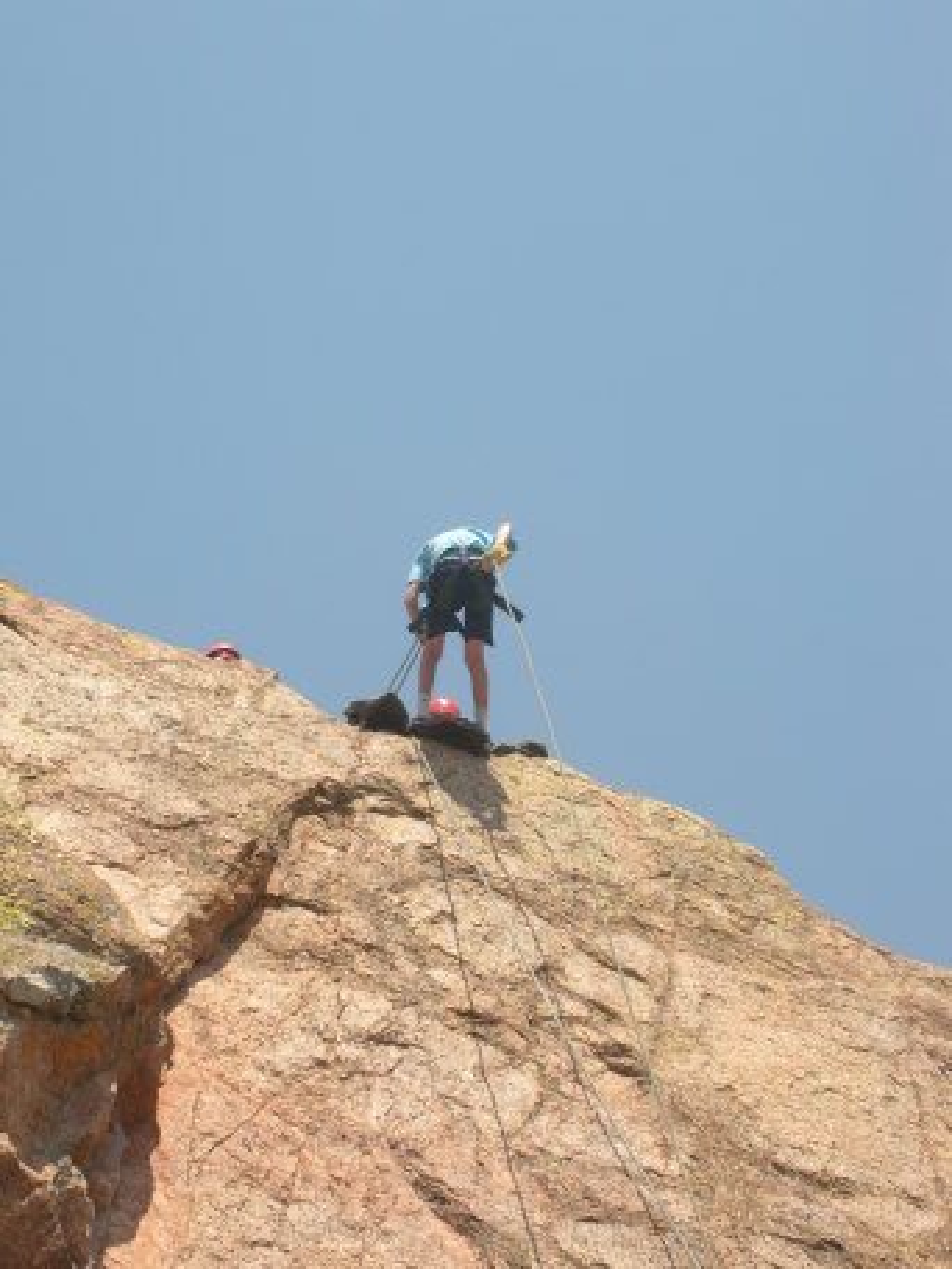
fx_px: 2347
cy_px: 634
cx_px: 476
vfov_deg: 30.3
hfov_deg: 22.9
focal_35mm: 64
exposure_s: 1/513
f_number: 4.6
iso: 88
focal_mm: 11.2
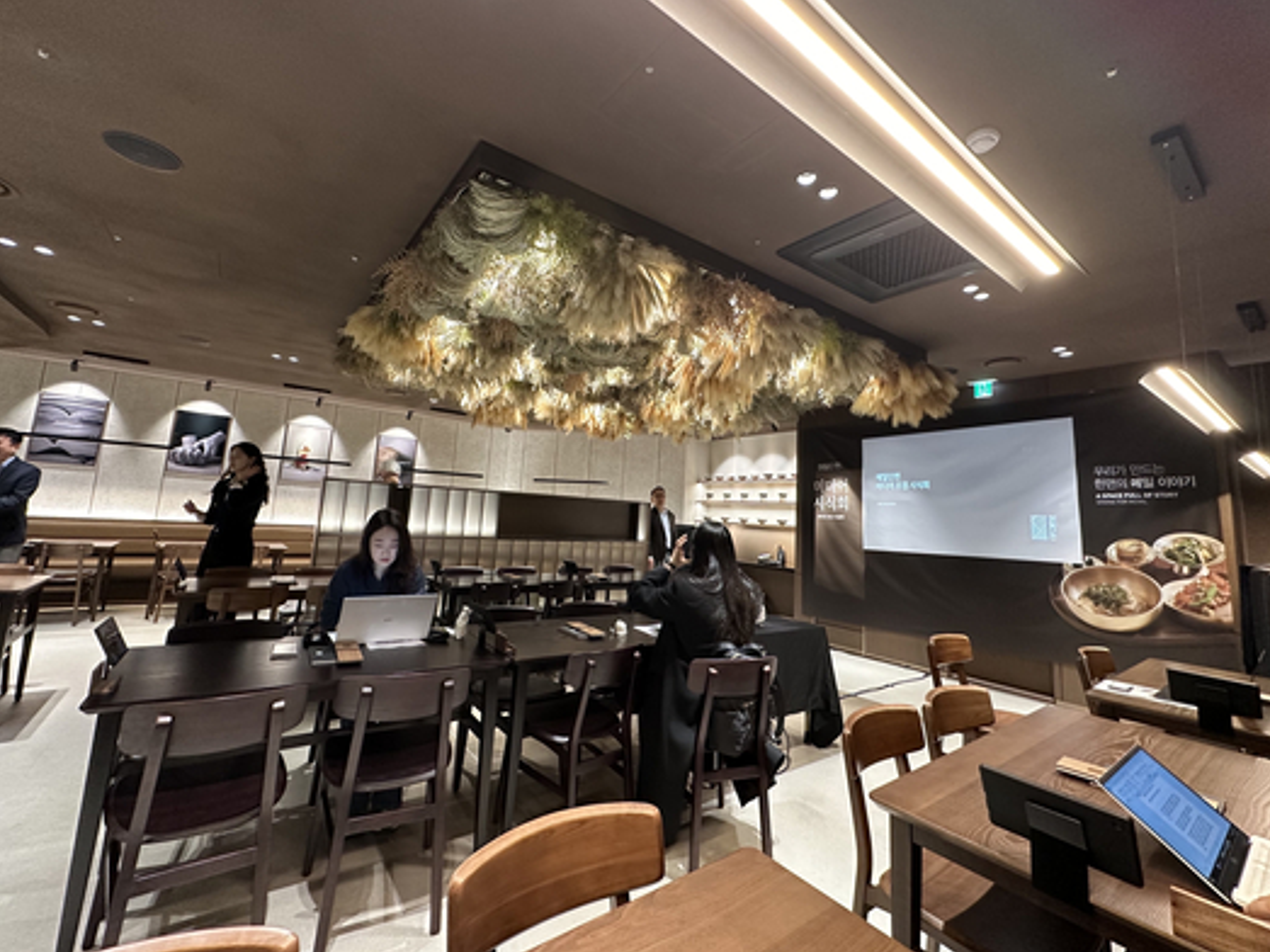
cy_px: 444
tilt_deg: +7.0
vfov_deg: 81.6
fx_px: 550
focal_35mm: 15
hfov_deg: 98.2
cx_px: 641
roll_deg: -3.0
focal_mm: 2.22
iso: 250
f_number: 2.2
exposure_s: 1/60
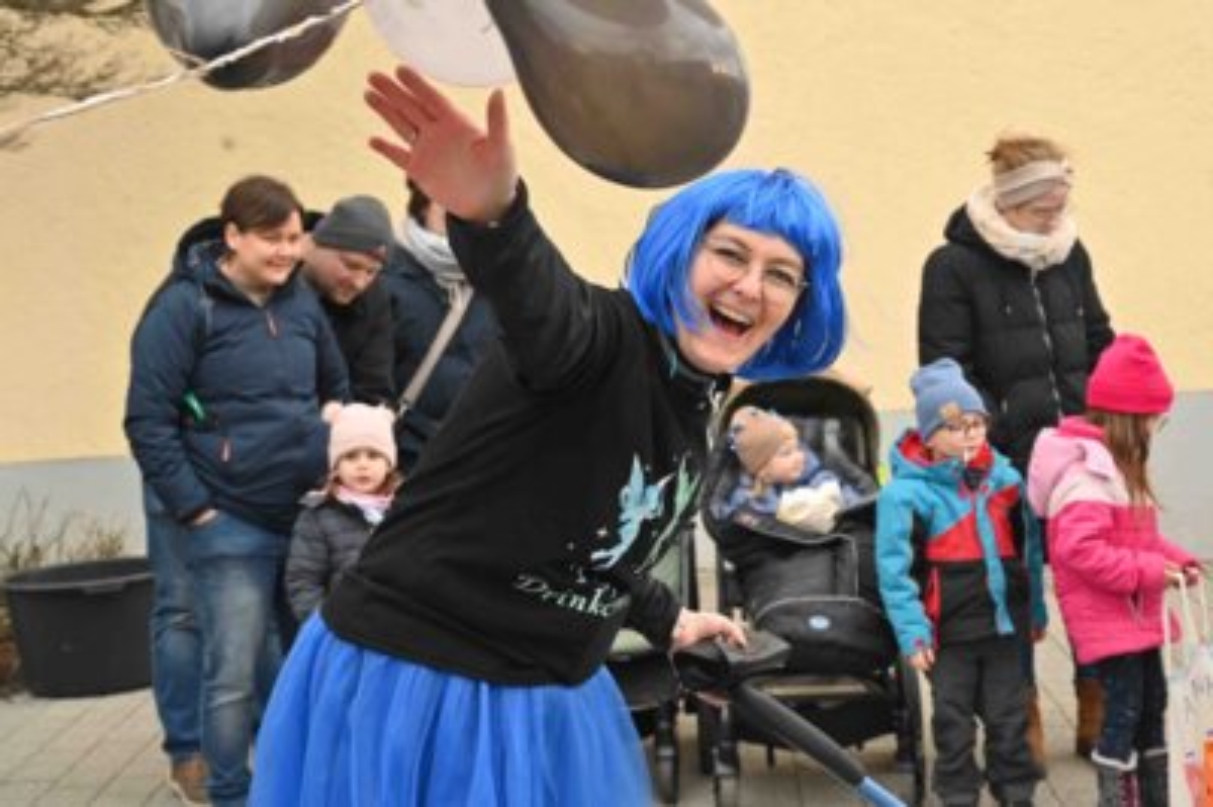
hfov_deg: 34.5
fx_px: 1953
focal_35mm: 58
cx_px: 606
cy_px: 404
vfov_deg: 23.3
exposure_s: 1/640
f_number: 6.3
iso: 2500
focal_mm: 58
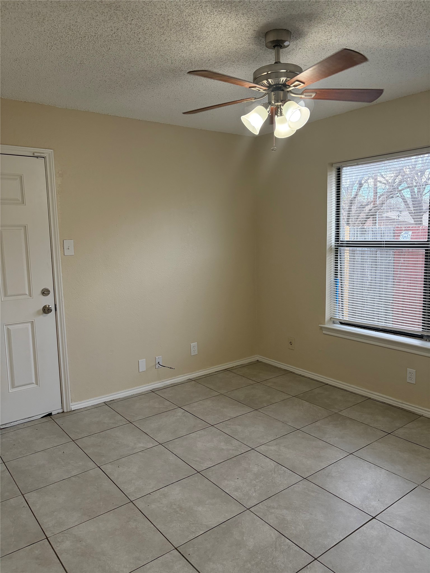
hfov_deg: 53.1
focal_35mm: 26
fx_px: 431
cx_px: 215
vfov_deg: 67.3
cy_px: 286
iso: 125
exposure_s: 1/183
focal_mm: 5.96
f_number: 1.6
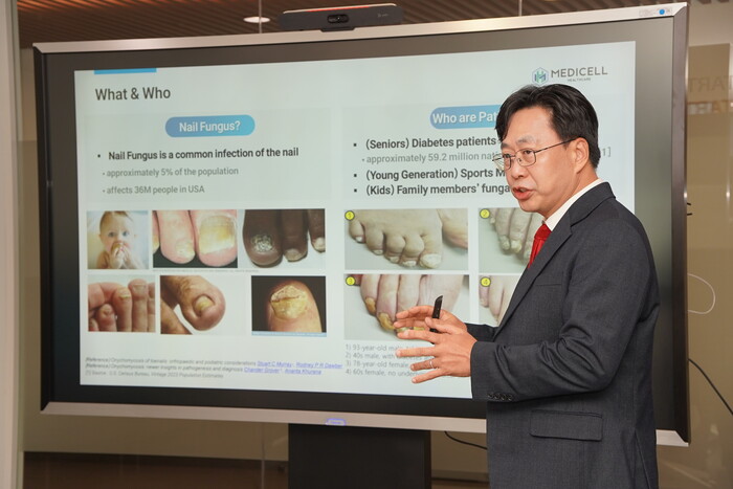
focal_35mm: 67
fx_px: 1364
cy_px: 244
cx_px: 366
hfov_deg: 30.1
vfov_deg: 20.3
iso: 320
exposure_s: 1/160
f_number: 4
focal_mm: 45
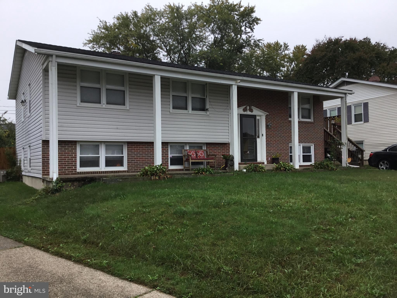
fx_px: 356
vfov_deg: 45.4
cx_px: 198
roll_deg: +1.2
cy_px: 149
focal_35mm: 31
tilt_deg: +1.0
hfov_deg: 58.4
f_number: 2.4
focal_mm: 3.3
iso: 25
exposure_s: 1/426
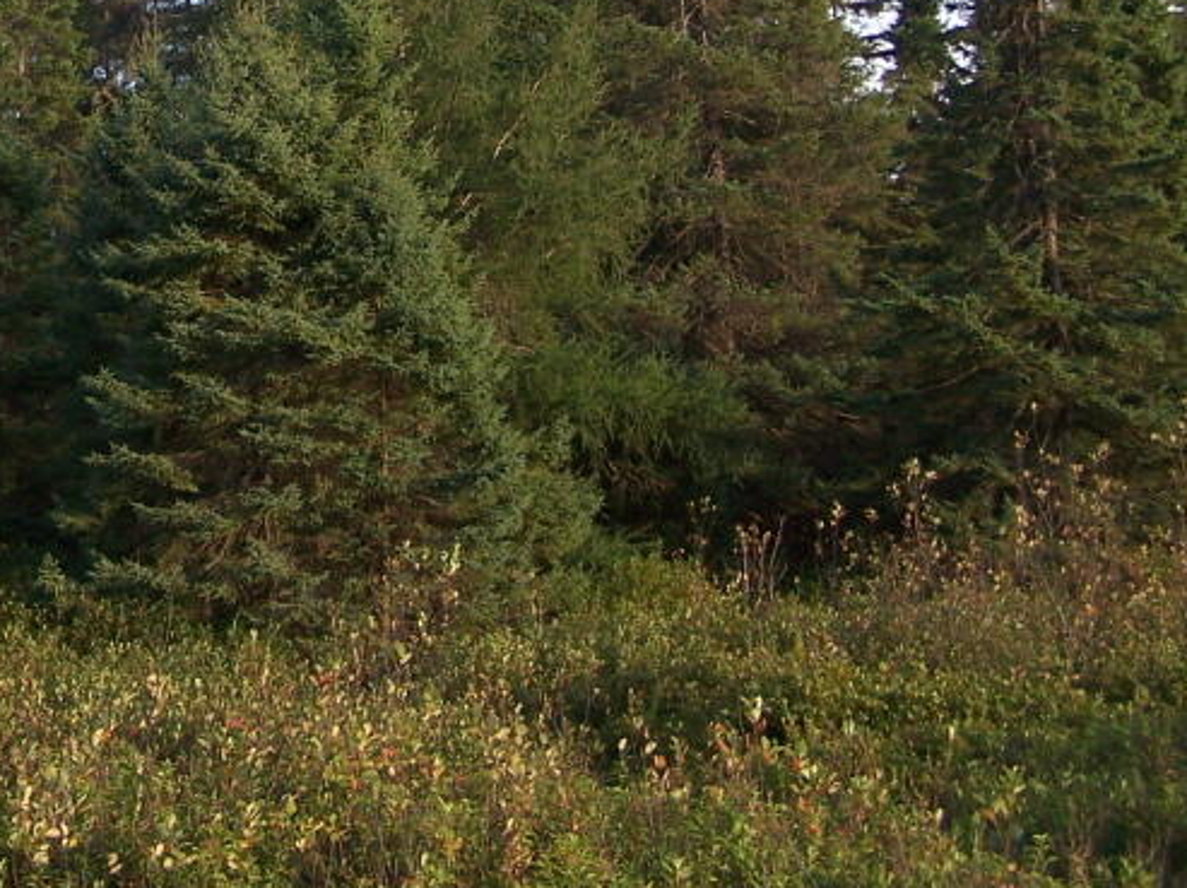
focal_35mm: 79
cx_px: 147
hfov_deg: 24.1
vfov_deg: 18.1
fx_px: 2707
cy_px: -14
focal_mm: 6.3
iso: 100
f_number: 2.8
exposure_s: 1/250
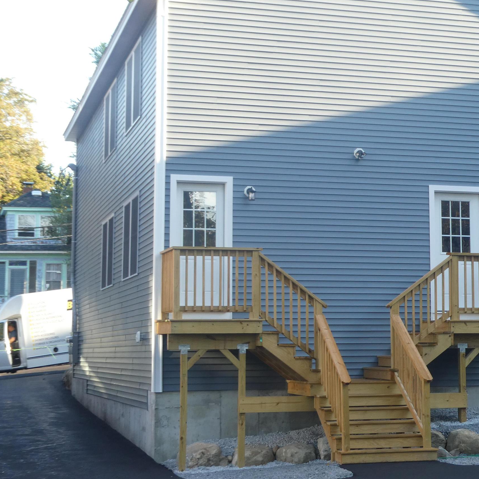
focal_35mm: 75
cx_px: 327
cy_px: 215
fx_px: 1174
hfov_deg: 22.9
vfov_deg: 23.0
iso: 125
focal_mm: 8.4
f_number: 4
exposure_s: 1/80
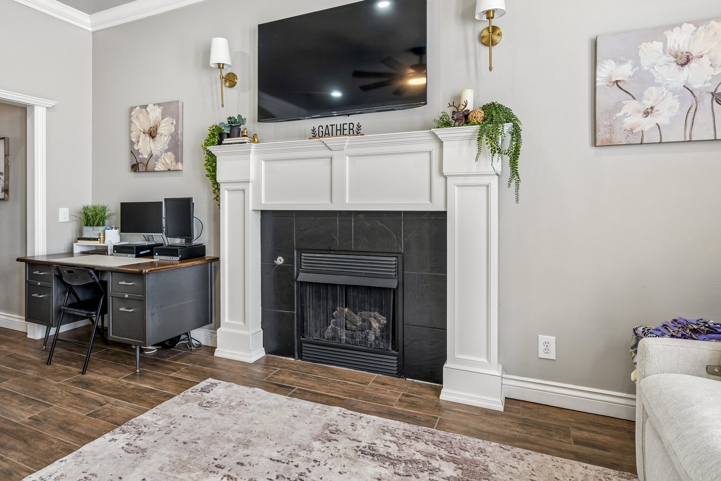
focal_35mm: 20
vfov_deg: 61.6
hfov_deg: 83.8
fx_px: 401
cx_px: 332
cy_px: 205
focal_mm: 16
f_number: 8
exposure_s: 1/13
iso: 200
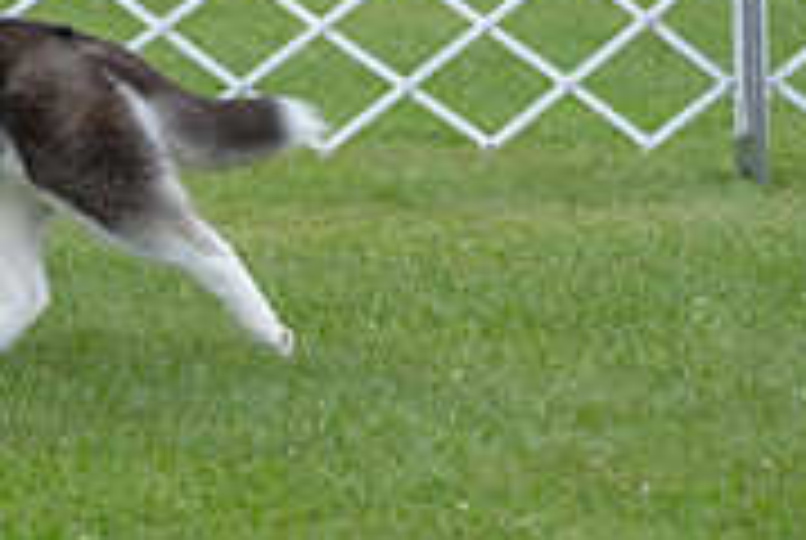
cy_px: -133
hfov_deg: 5.3
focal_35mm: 385
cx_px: -279
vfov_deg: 3.6
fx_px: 8634
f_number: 4.5
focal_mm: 119
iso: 400
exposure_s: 1/1000
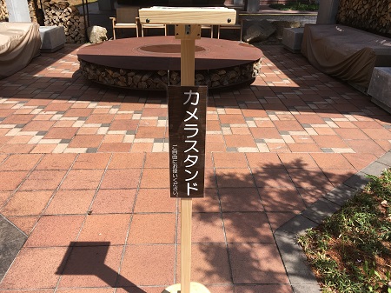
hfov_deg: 61.7
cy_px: 146
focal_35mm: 29
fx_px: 327
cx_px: 196
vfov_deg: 48.2
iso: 25
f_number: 2.2
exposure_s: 1/827
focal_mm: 4.15
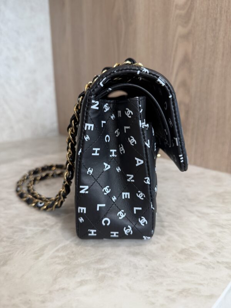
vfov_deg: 71.6
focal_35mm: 24
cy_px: 154
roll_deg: +0.7
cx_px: 116
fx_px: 214
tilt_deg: -14.8
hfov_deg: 56.8
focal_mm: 6.76
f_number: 1.78
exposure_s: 1/120
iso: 160
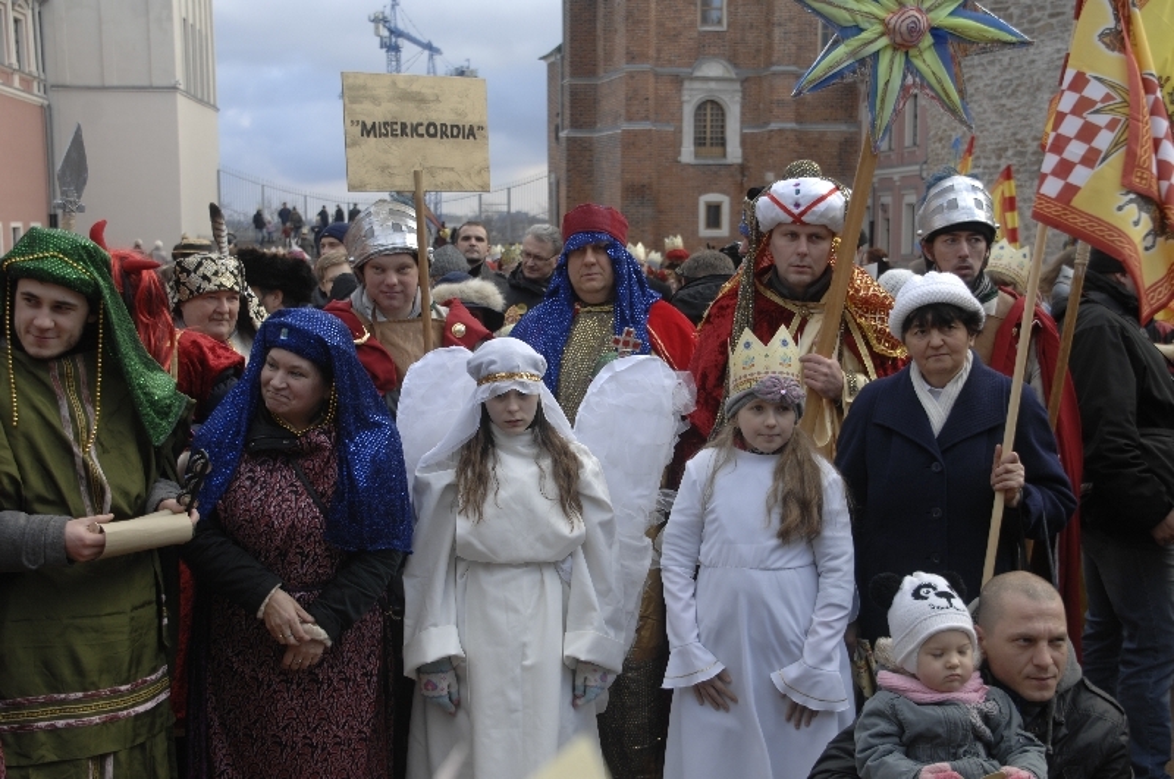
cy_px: 390
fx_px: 1710
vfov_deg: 25.7
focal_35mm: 52
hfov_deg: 37.9
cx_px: 587
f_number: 4.2
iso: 100
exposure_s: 1/180
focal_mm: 35
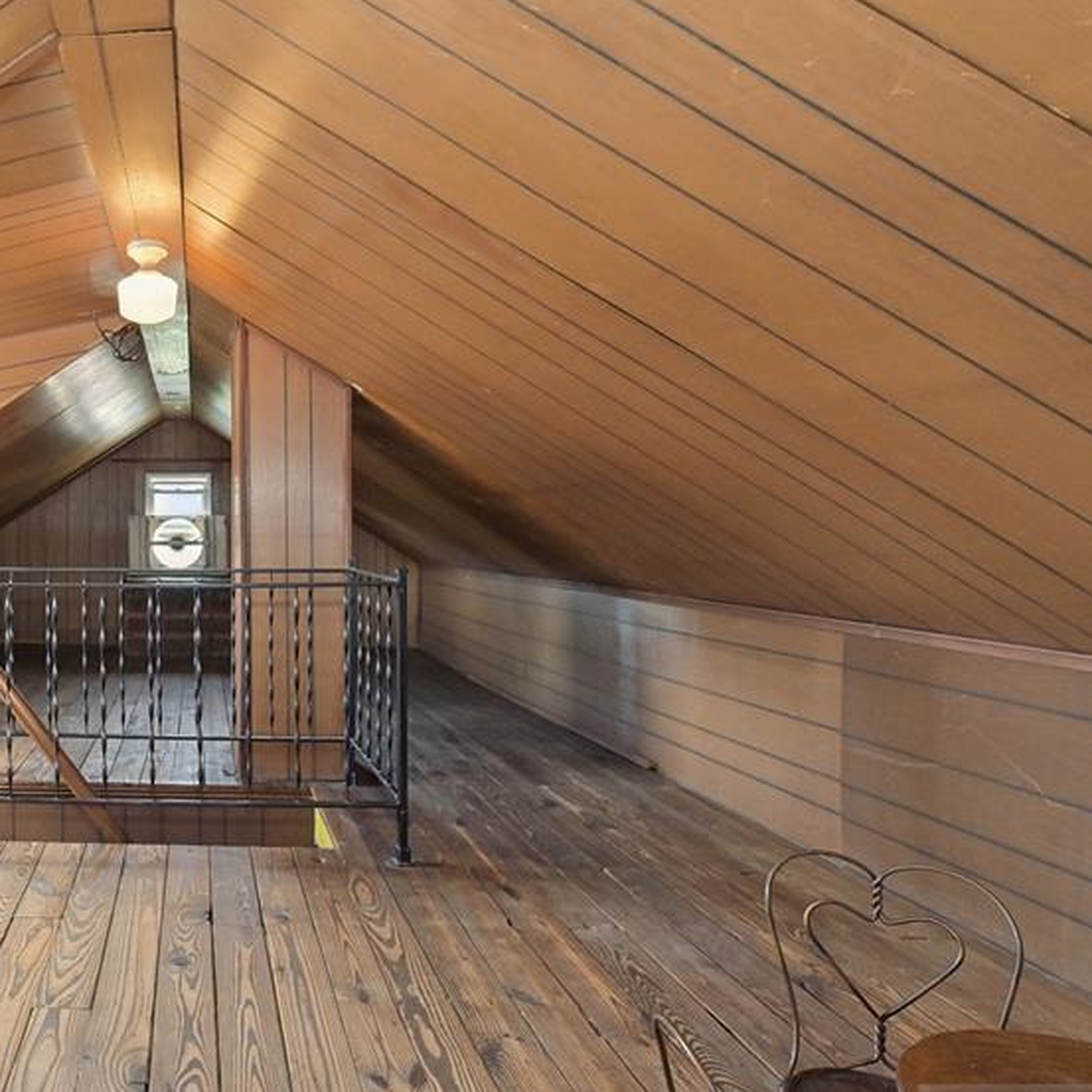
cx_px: 109
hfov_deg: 59.3
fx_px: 785
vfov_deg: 69.5
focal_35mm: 22
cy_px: 508
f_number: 6.3
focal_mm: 14
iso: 1000
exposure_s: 1/40
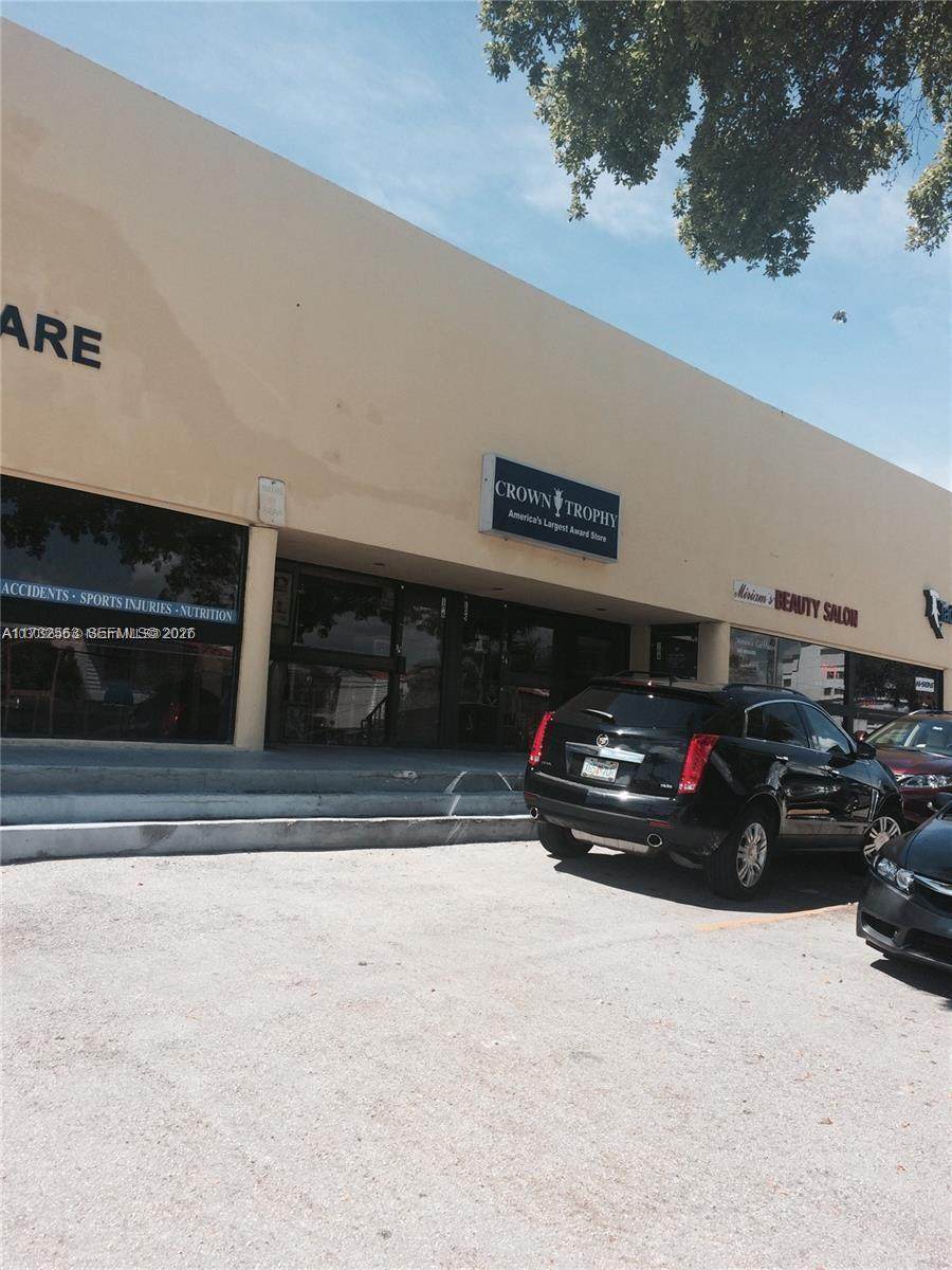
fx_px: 1063
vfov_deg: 61.7
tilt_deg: +3.6
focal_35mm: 29
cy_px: 635
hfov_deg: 48.2
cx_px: 476
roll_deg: -2.5
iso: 32
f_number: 2.2
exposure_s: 1/1282
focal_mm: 4.15
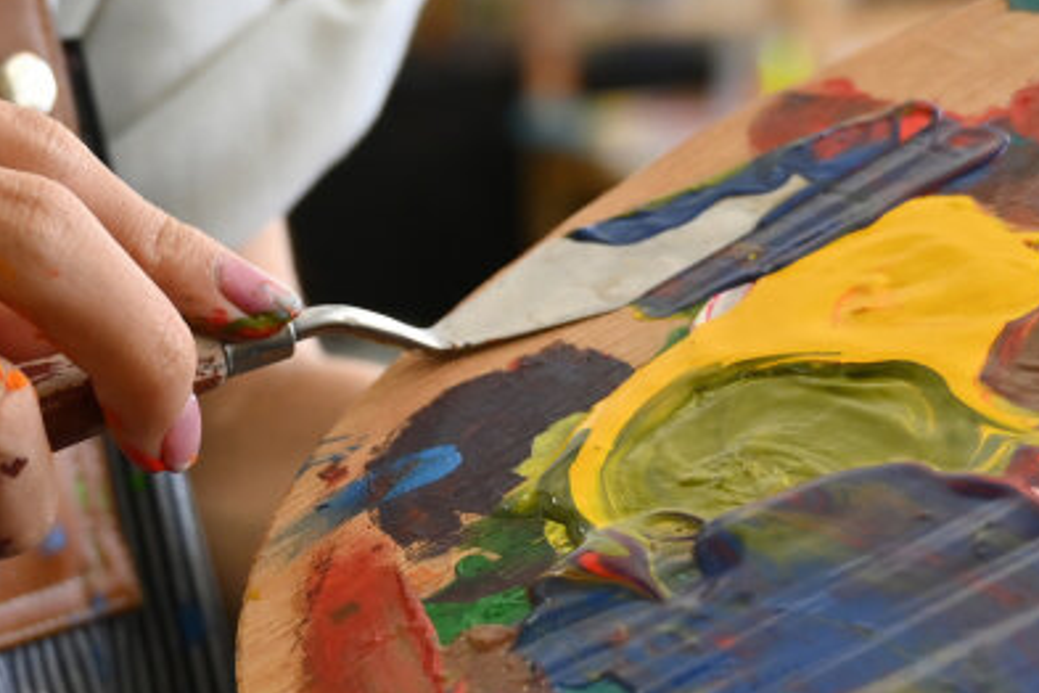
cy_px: 407
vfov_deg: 11.5
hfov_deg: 17.2
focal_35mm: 119
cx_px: 502
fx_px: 3434
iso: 500
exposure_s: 1/160
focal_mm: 39
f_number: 4
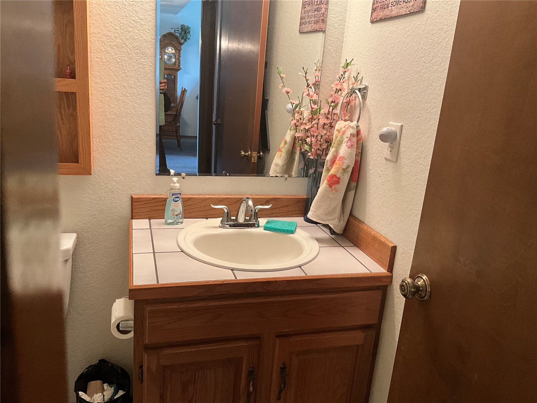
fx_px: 450
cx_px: 268
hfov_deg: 61.7
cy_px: 202
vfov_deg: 48.2
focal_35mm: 29
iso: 160
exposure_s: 1/60
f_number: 1.8
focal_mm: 3
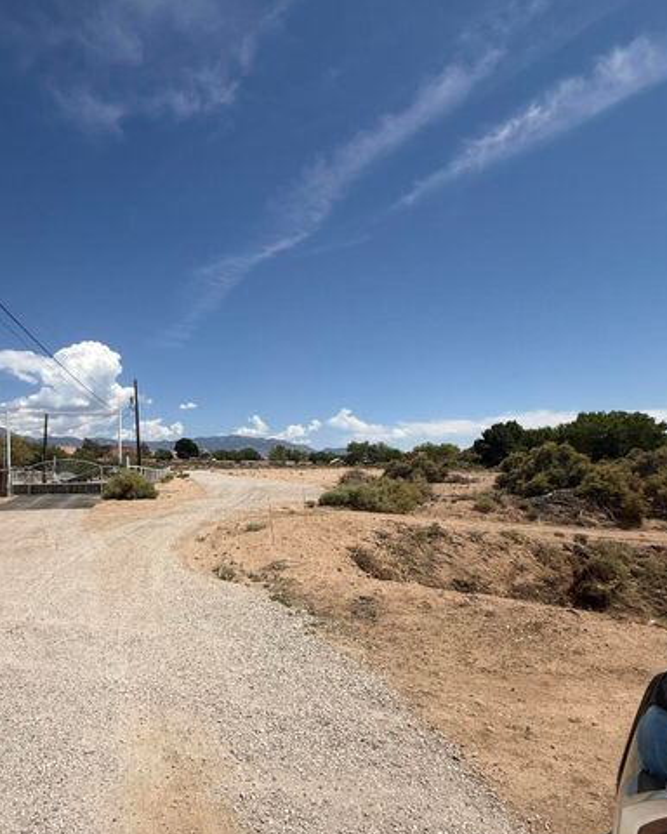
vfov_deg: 83.0
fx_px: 469
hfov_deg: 70.1
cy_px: 461
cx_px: 266
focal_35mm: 19
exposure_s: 1/4762
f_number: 2.2
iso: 50
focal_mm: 2.22
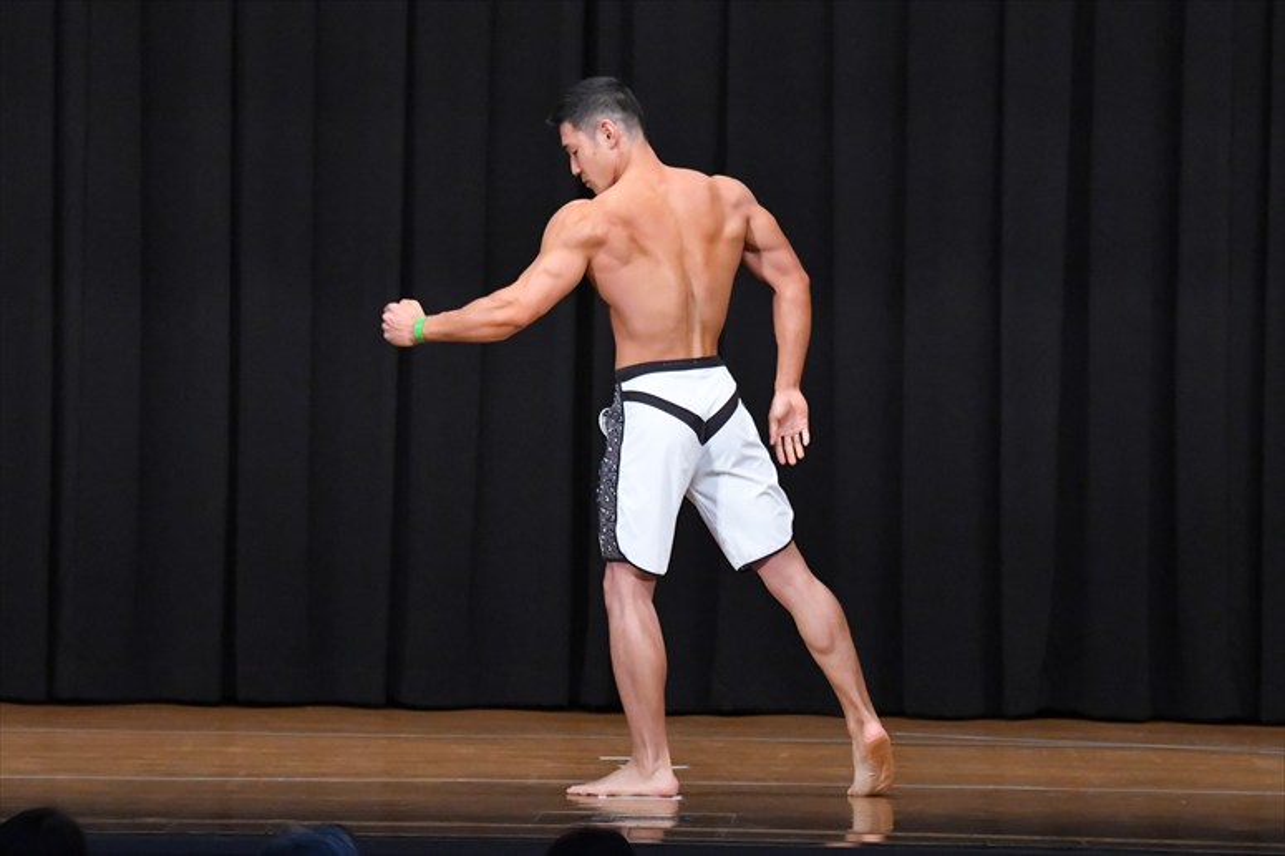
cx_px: 642
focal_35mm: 217
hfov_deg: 9.5
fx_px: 7742
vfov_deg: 6.3
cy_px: 428
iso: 8000
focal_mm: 145
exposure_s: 1/400
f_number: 5.6
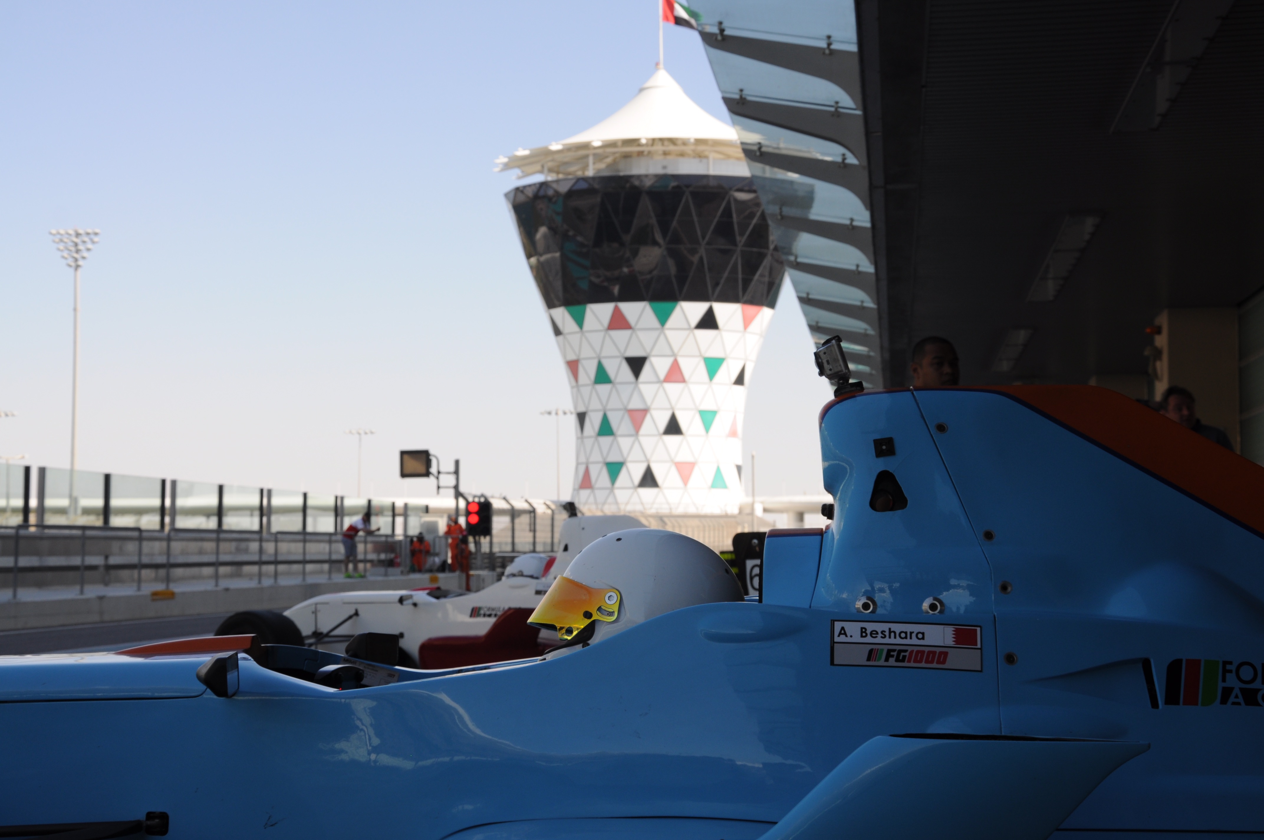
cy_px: 420
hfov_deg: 35.1
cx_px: 632
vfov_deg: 23.7
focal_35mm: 57
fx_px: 1999
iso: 200
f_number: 9
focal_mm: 38
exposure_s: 1/320
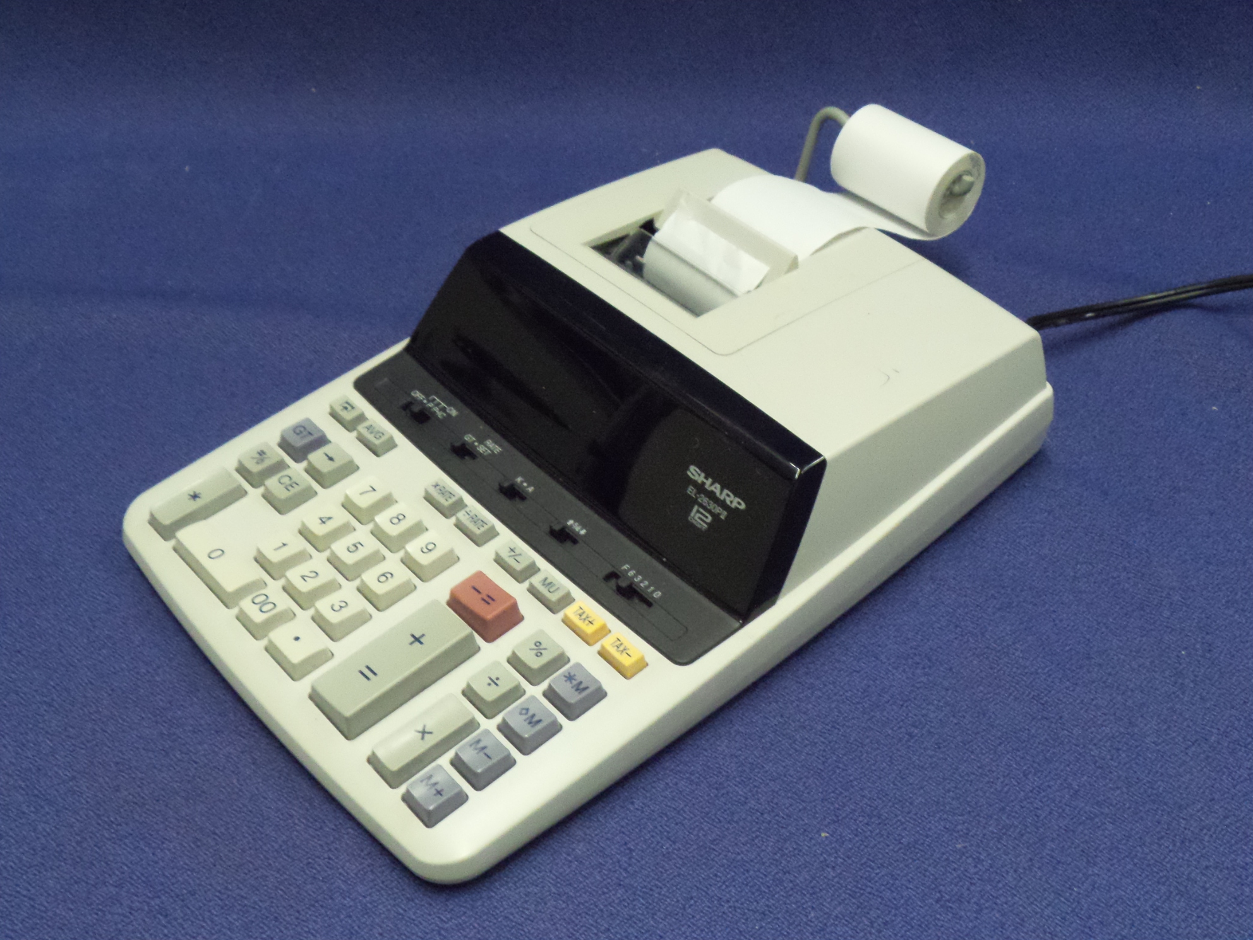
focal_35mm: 42
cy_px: 470
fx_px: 1520
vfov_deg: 34.3
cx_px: 626
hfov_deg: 44.8
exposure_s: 1/40
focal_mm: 7.5
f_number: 4
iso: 1600
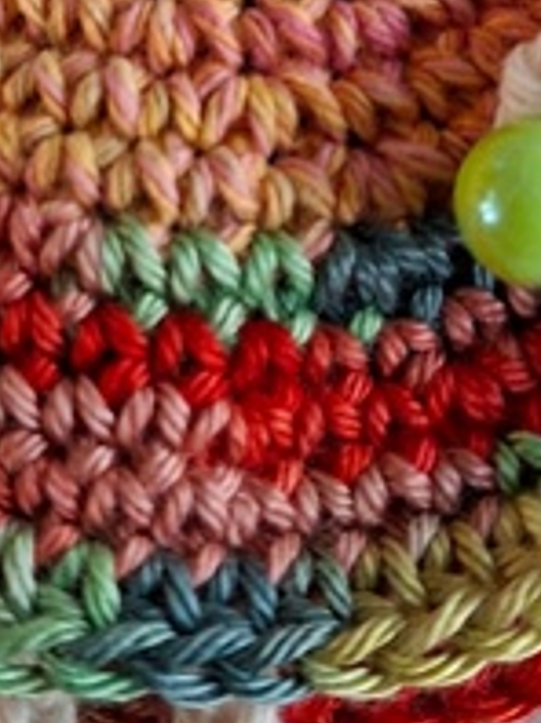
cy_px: -168
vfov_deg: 19.7
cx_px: 296
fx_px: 1942
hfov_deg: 15.9
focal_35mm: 93
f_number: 1.8
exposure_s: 1/60
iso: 250
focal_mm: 5.54
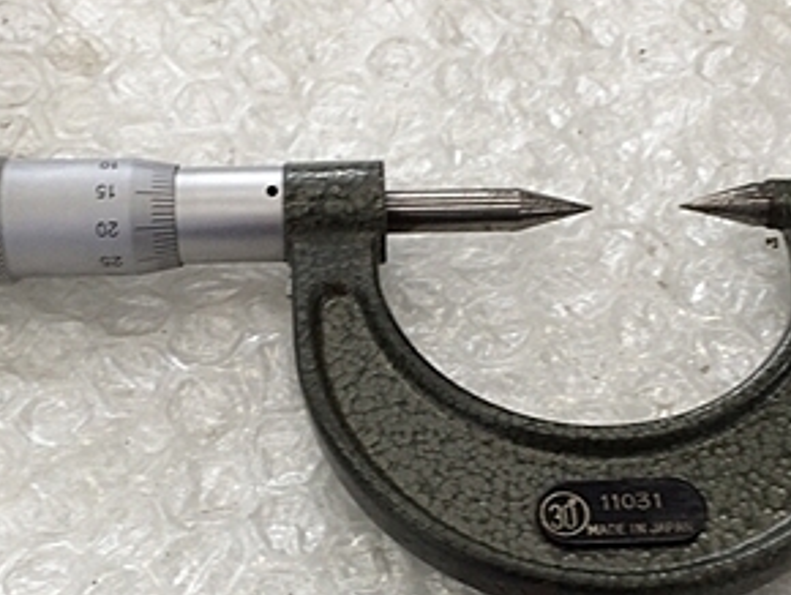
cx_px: 360
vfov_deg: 22.9
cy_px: 371
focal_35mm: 64
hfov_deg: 30.2
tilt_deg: -55.7
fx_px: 1464
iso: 50
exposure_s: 1/60
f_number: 2.2
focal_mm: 4.15
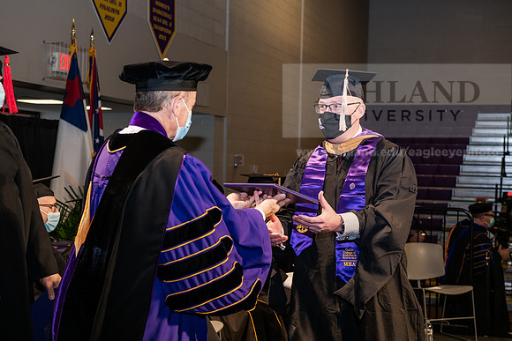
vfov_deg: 21.9
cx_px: 256
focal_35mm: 62
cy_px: 170
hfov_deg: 32.4
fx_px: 882
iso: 1600
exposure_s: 1/200
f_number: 6.3
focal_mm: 62
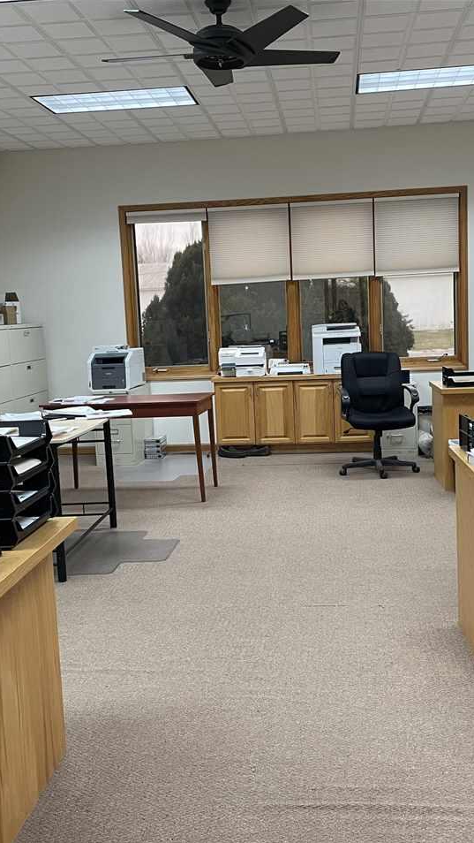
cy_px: 423
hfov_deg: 31.2
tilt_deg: -7.3
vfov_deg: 52.8
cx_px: 265
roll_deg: +3.2
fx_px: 849
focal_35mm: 38
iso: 100
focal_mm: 4.2
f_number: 1.6
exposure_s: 1/60
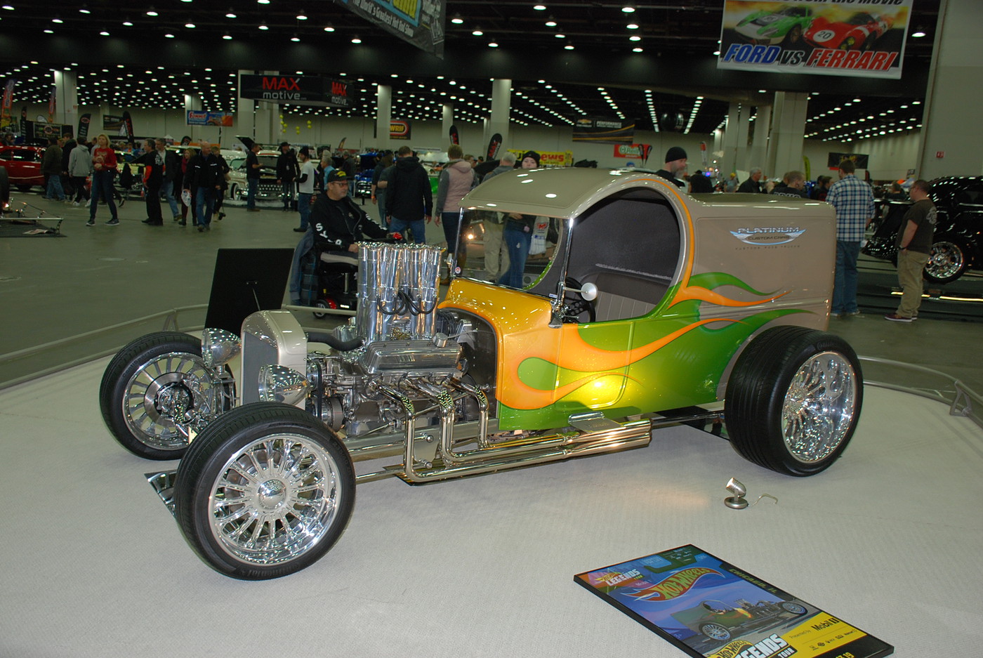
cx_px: 492
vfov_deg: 40.1
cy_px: 329
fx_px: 902
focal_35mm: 33
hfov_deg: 57.2
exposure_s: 1/60
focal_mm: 22
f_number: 4
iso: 280
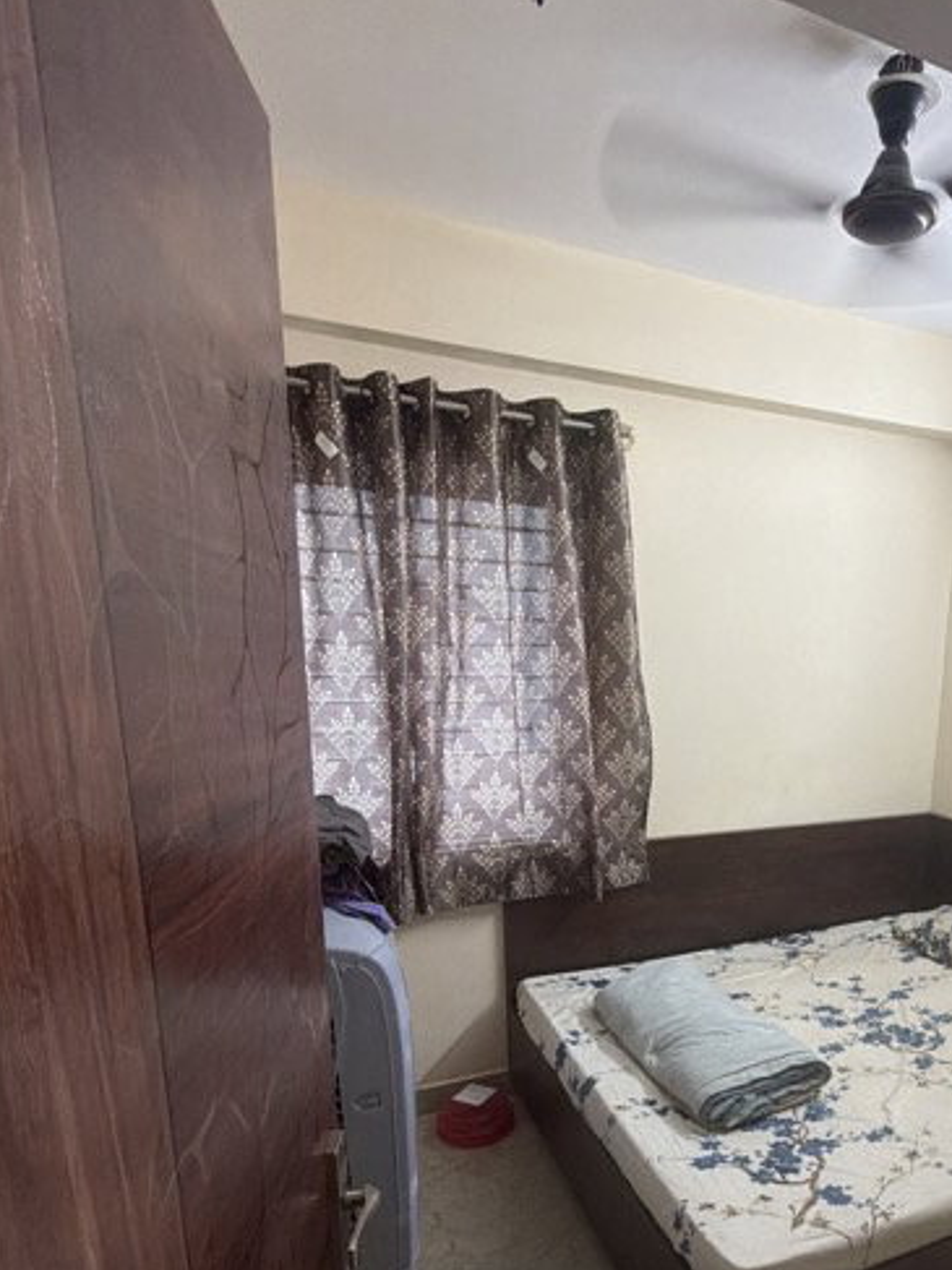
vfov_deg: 72.2
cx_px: 712
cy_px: 821
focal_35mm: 23
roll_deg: -2.0
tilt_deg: -13.8
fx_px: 844
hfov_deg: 56.0
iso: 250
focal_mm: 2.22
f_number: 2.2
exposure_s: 1/50
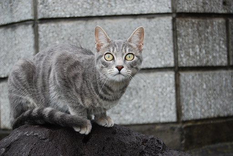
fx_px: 535
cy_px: 78
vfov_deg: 16.6
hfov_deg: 24.6
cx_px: 116
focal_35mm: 82
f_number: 5.6
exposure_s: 1/125
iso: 200
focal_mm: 55
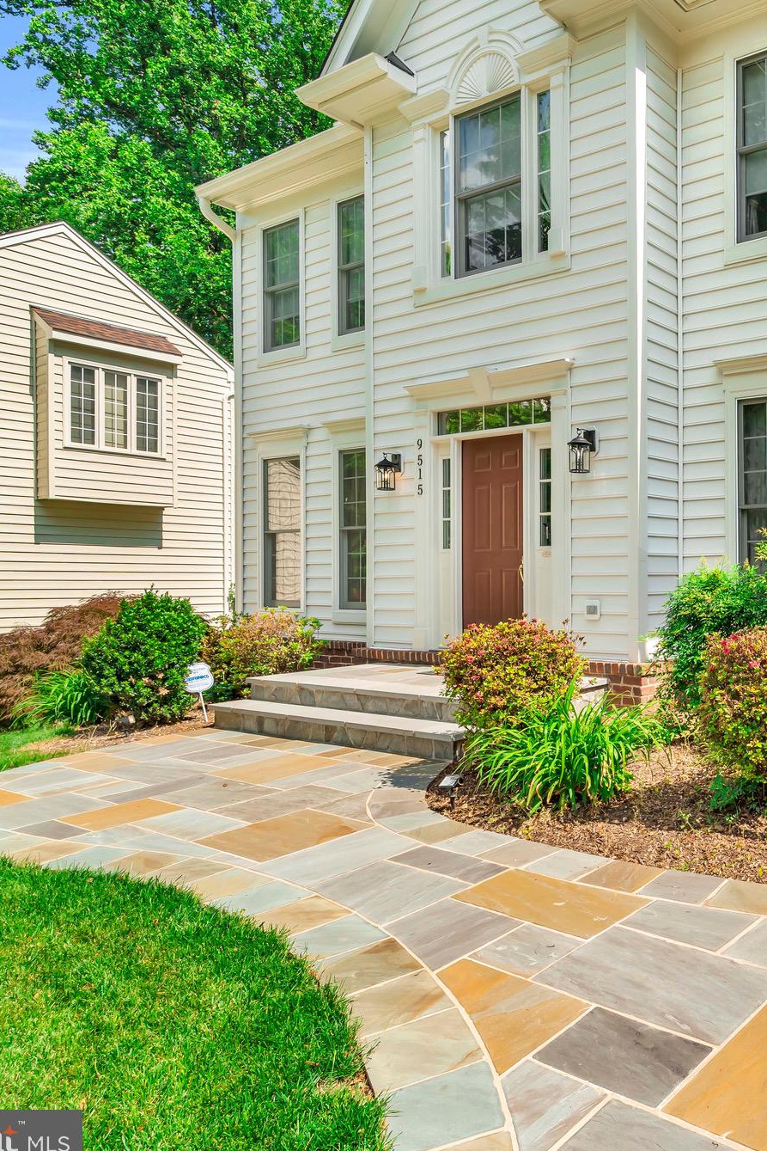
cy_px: 586
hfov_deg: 42.6
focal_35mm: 26
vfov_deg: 69.4
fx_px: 831
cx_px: 771
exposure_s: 1/320
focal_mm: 17
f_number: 8
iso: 400
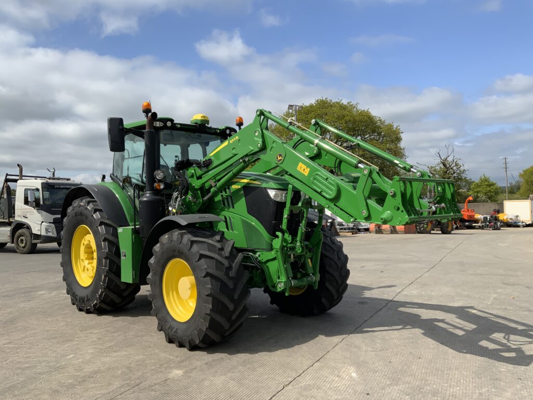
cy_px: 200
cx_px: 266
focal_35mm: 29
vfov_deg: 48.2
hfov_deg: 61.7
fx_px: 447
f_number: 1.8
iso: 16
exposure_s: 1/2427
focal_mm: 3
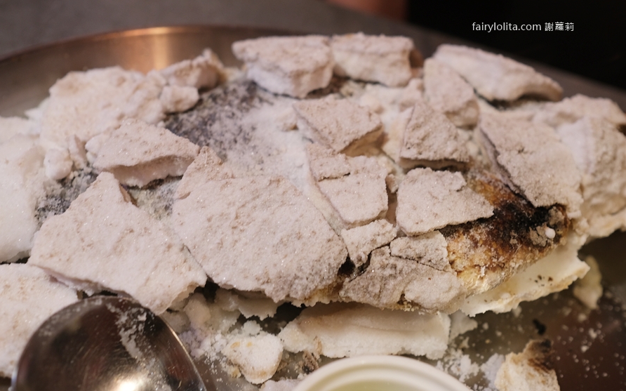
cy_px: 201
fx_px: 614
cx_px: 314
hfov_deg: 54.0
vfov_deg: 35.3
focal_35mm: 36
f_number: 2.8
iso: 640
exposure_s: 1/34
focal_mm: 23
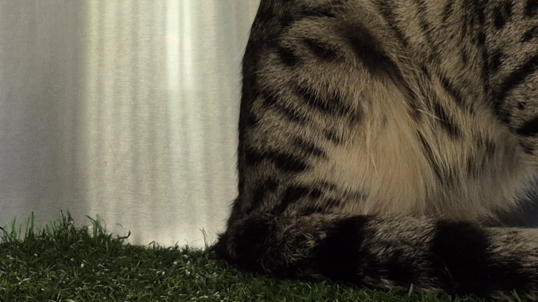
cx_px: 518
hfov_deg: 33.4
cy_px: -56
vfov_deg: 19.6
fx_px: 827
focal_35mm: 58
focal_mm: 5.4
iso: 400
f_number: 1.8
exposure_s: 1/100
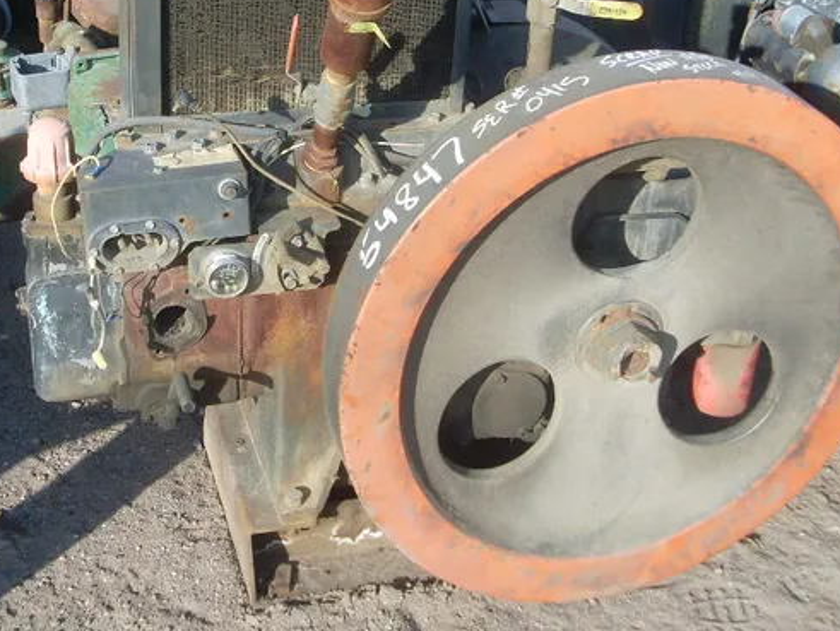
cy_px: 182
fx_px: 1408
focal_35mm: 58
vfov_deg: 25.1
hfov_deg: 33.2
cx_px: 383
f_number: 7.7
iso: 80
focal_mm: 6.3
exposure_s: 1/180
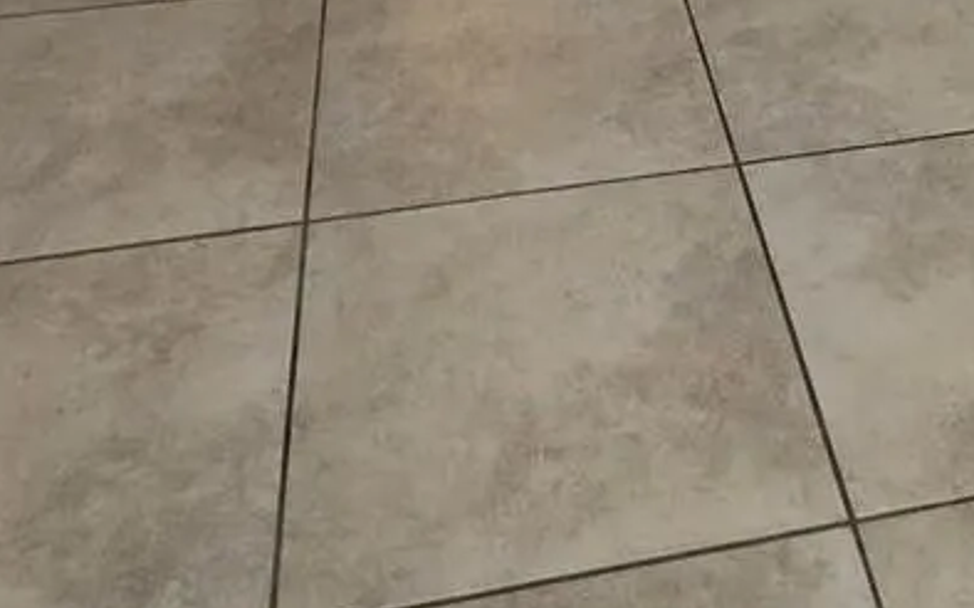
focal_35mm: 56
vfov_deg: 14.6
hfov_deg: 34.8
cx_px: 826
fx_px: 1486
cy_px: -860
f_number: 1.9
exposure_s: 1/60
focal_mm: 2.2
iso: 200
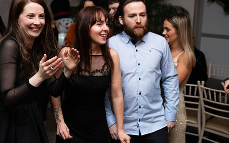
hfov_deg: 36.8
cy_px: 51
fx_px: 343
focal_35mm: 55
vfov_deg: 23.4
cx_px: 94
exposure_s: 1/160
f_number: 3.5
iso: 800
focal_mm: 42
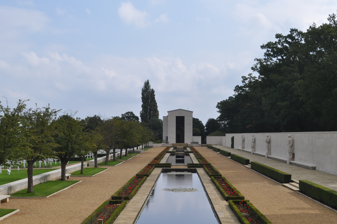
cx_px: 180
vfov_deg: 22.9
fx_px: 552
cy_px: 131
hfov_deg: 34.0
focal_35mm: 59
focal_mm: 32
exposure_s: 1/400
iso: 200
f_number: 10
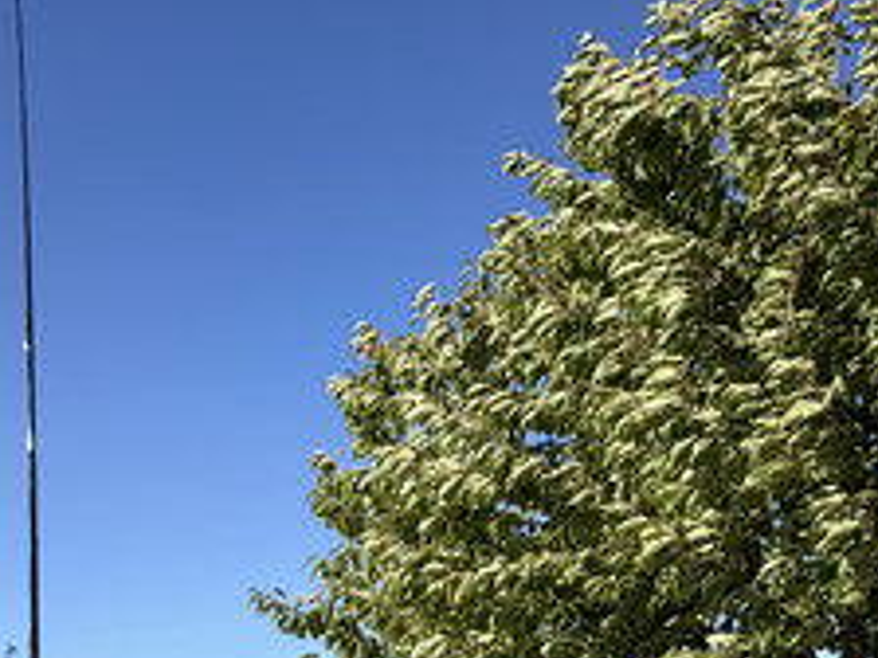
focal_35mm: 40
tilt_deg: +10.1
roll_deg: +5.2
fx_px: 1015
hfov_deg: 46.7
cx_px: 486
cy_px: 591
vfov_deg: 34.0
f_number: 2.2
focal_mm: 2.22
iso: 32
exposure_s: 1/770
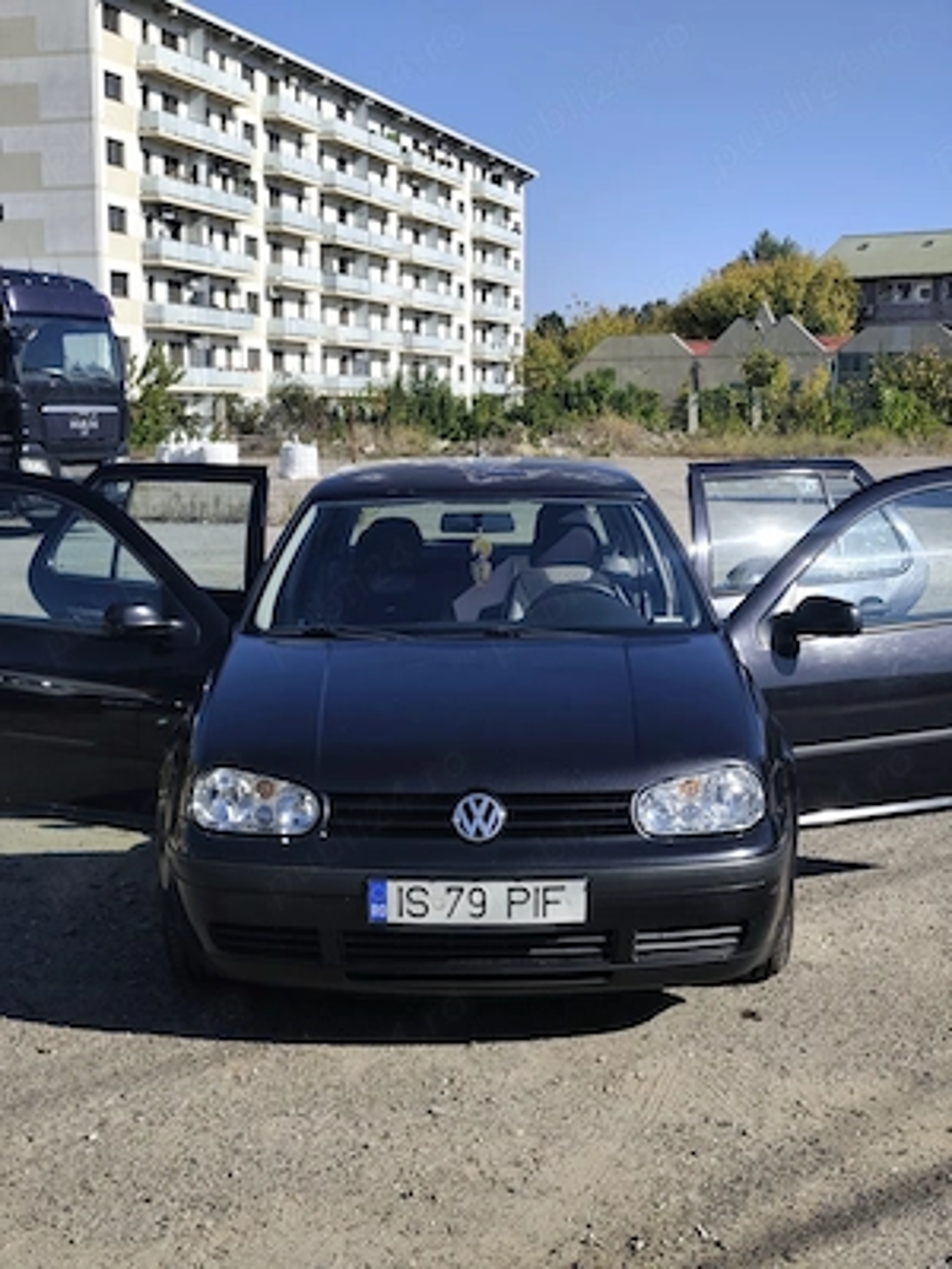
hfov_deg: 31.5
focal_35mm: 46
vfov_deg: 41.2
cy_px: 634
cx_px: 476
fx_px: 1687
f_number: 1.65
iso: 50
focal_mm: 6.19
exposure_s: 1/1190
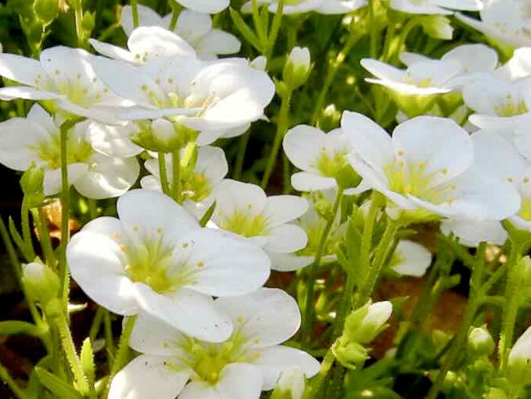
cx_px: 357
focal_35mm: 45
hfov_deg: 41.5
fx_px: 691
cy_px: 222
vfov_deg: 32.2
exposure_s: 1/397
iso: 160
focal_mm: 5.4
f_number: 3.5
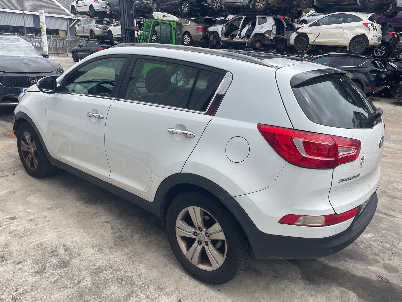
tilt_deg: -17.7
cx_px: 201
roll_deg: -3.8
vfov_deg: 53.1
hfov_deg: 67.3
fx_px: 302
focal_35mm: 26
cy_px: 151
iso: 32
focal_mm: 4.2
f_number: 1.6
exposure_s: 1/2618
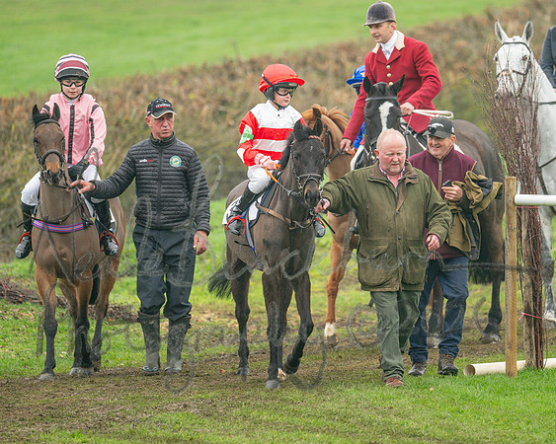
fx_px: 8221
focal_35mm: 500
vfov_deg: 3.1
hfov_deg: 3.9
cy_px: 198
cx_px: 296
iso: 400
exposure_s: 1/500
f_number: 4.5
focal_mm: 400
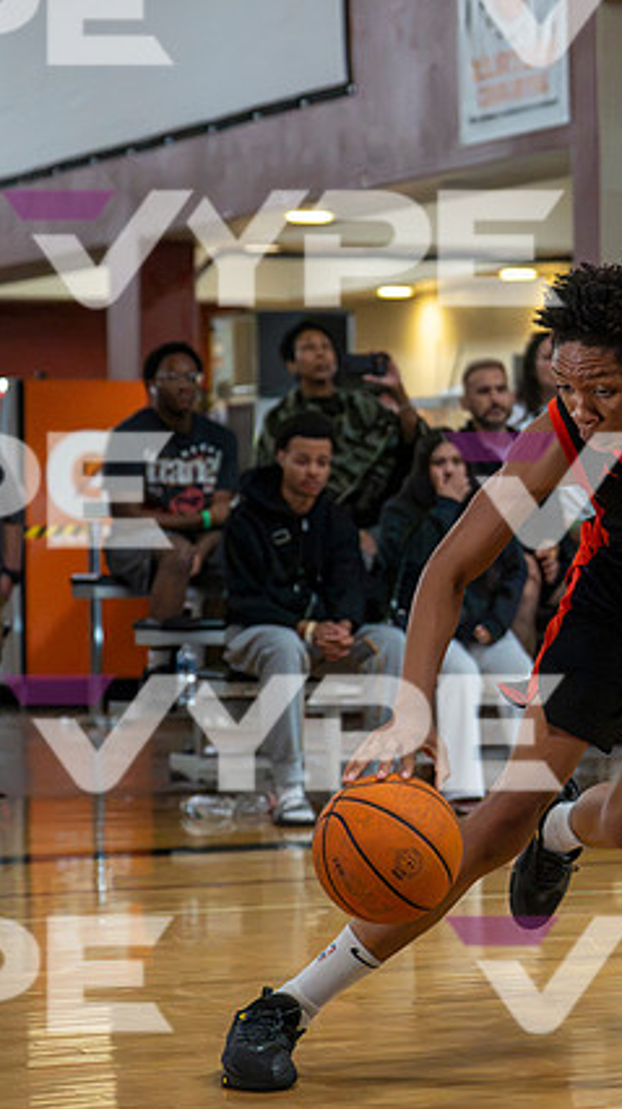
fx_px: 3907
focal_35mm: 133
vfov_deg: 16.1
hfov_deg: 9.0
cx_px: 712
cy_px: 476
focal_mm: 70
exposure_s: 1/1250
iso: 10000
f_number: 3.2
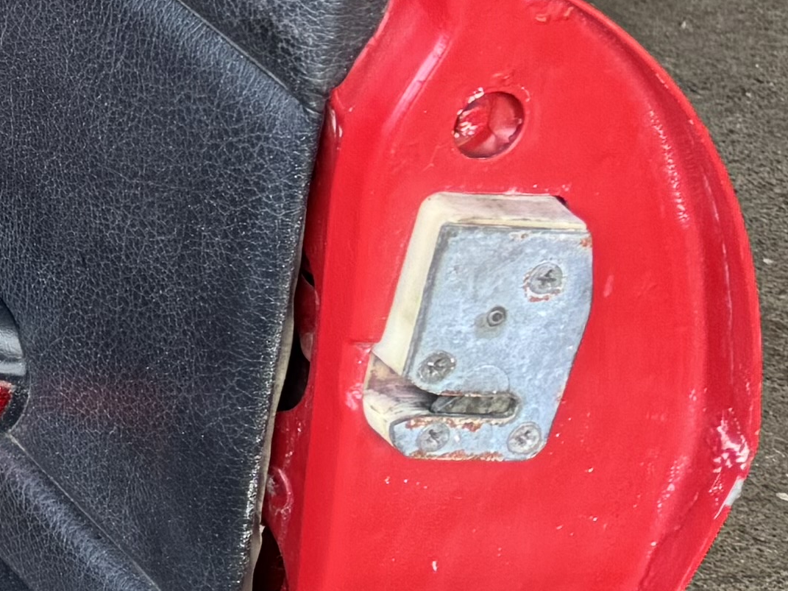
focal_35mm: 128
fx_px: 2913
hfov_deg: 11.9
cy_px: -300
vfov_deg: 11.1
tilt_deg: -20.6
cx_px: -1204
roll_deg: -3.3
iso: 64
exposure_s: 1/100
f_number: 1.78
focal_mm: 6.76
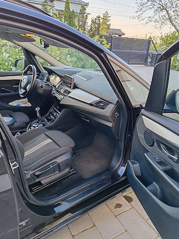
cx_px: 90
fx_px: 186
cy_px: 120
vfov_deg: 65.3
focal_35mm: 27
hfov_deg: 51.4
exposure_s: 1/100
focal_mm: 6.12
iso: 400
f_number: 1.9
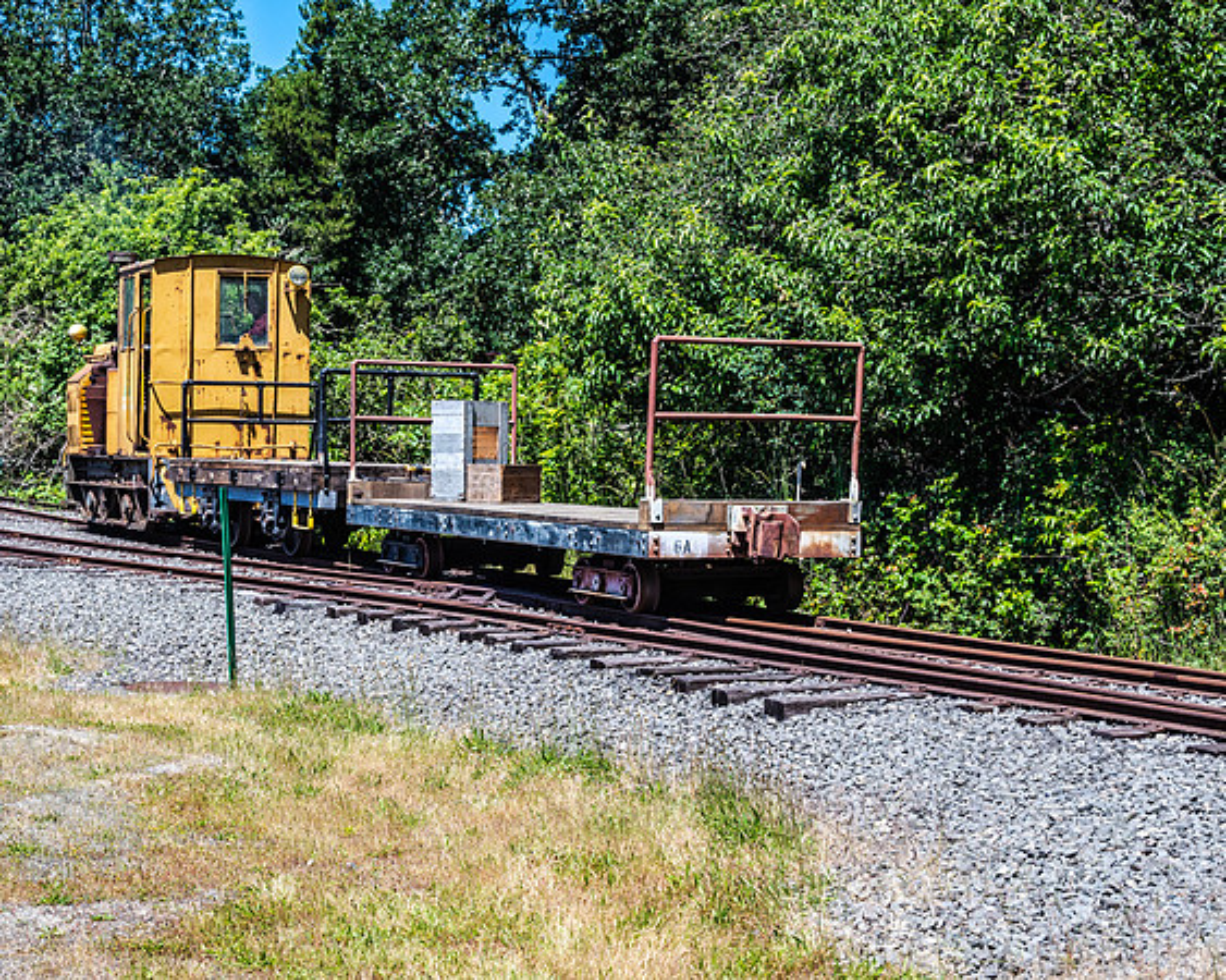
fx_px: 2327
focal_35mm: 64
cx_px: 613
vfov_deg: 23.8
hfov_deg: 29.5
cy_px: 490
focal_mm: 57
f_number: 9
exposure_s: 1/1000
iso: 640
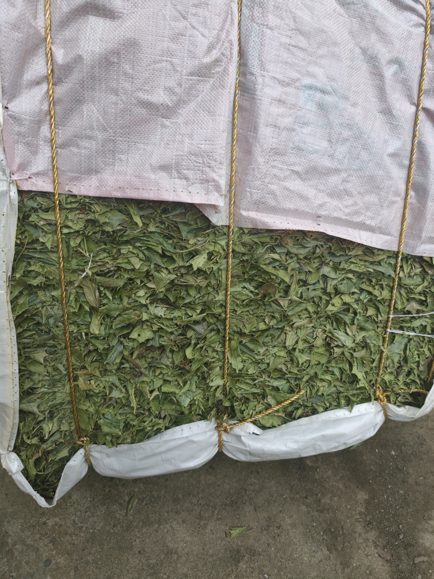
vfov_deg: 73.9
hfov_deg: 58.9
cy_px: 290
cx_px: 217
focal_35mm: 23
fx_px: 385
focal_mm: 6.75
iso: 80
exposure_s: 1/537
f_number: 1.5
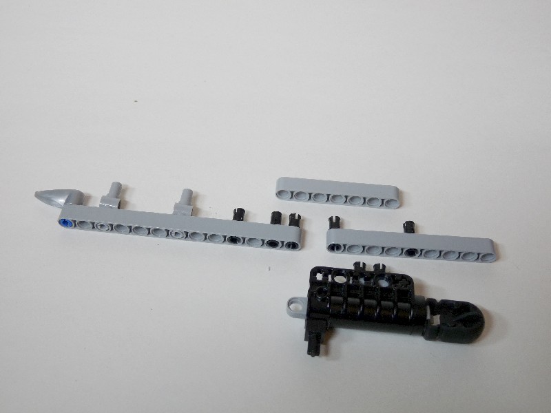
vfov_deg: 35.1
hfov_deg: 45.8
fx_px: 653
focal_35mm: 41
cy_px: 206
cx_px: 276
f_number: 3
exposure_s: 1/13
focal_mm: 7.3
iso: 100
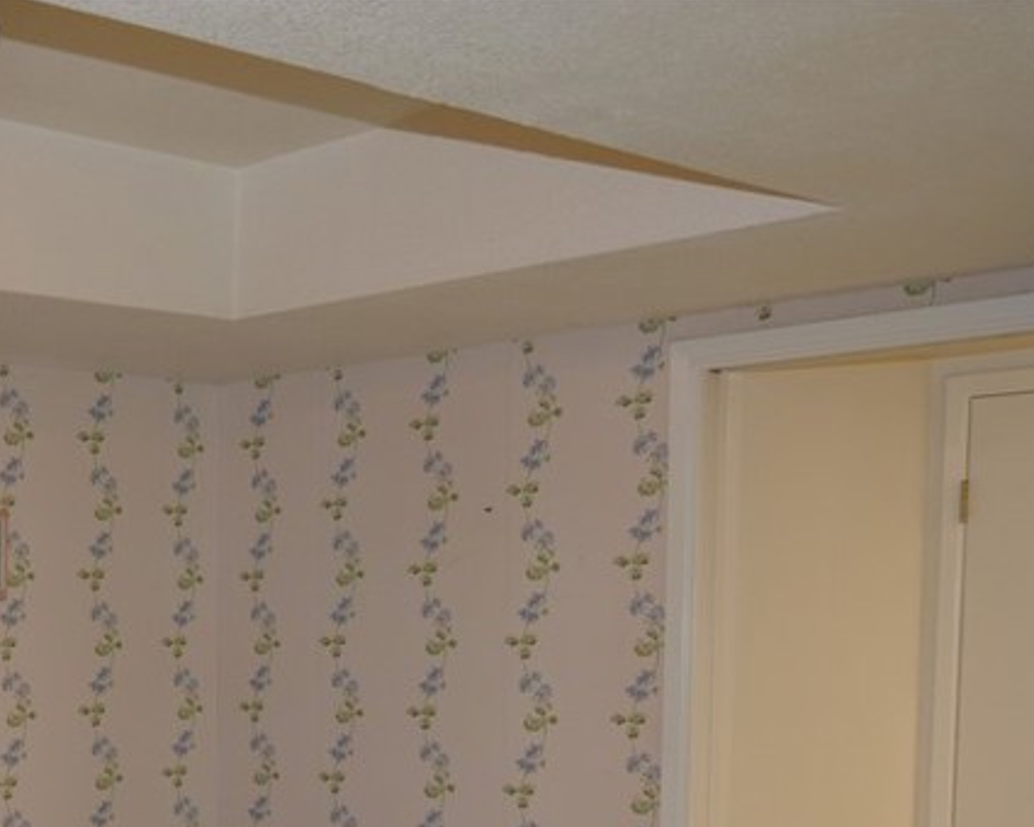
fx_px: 1867
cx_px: 54
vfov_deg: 23.9
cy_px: 826
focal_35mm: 61
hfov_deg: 29.4
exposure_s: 1/80
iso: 400
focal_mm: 18
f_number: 3.5
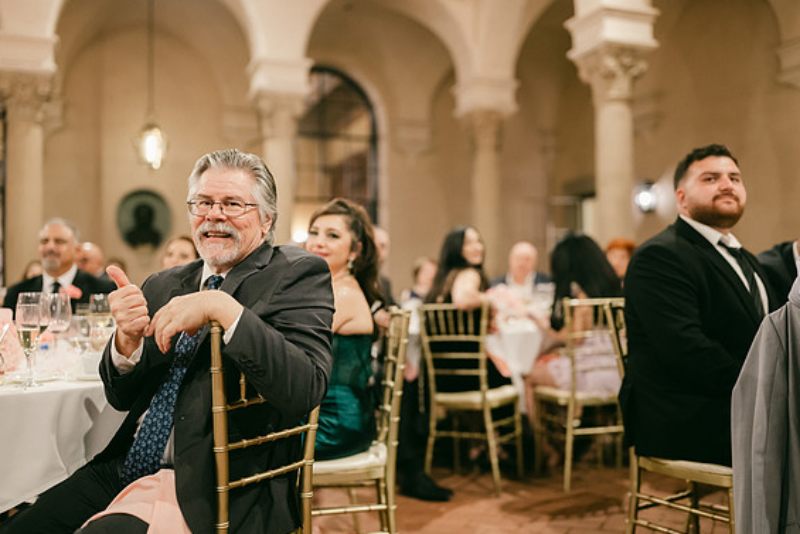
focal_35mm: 37
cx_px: 394
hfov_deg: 51.9
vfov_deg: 36.0
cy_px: 270
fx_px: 822
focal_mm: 35
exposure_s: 1/125
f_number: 1.4
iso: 2000
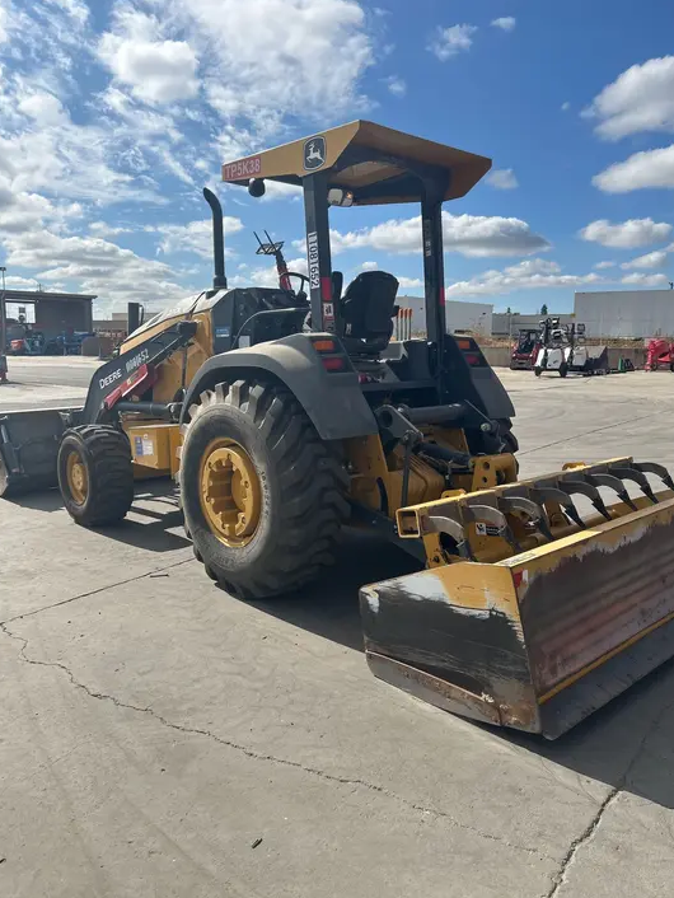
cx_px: 341
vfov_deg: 65.3
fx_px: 701
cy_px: 443
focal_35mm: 27
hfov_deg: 51.4
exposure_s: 1/6579
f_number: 1.5
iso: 50
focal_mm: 5.7
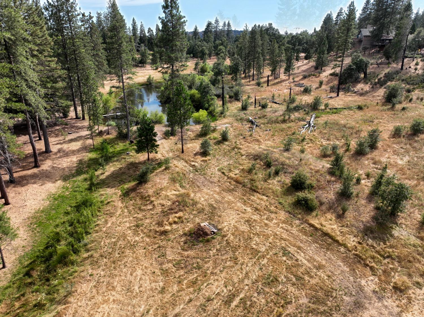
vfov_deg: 56.8
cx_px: 212
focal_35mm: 24
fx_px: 294
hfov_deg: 71.6
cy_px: 158
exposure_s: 1/640
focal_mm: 12.3
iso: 100
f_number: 2.8
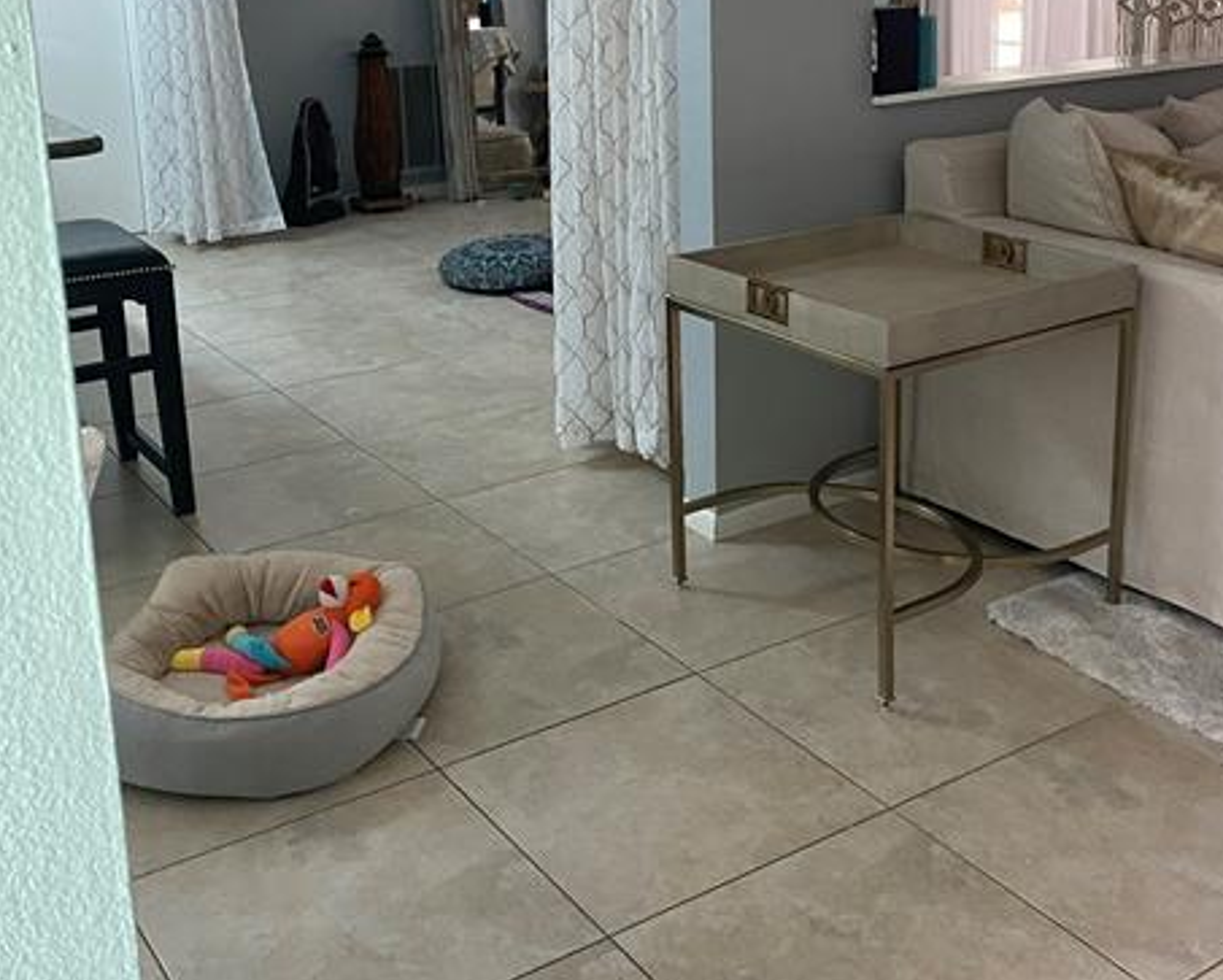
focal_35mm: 43
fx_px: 1557
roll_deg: +0.1
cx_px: 680
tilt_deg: -11.3
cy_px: 267
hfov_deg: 42.8
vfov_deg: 34.3
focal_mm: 4.25
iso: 250
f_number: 1.8
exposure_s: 1/60
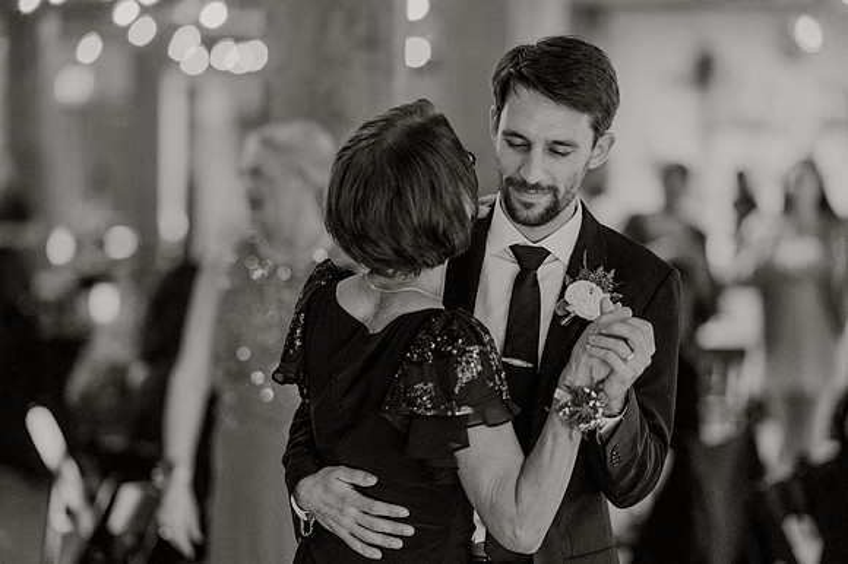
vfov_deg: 12.8
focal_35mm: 107
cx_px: 424
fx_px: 2514
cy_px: 282
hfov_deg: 19.1
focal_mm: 105
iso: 3200
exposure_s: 1/250
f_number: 2
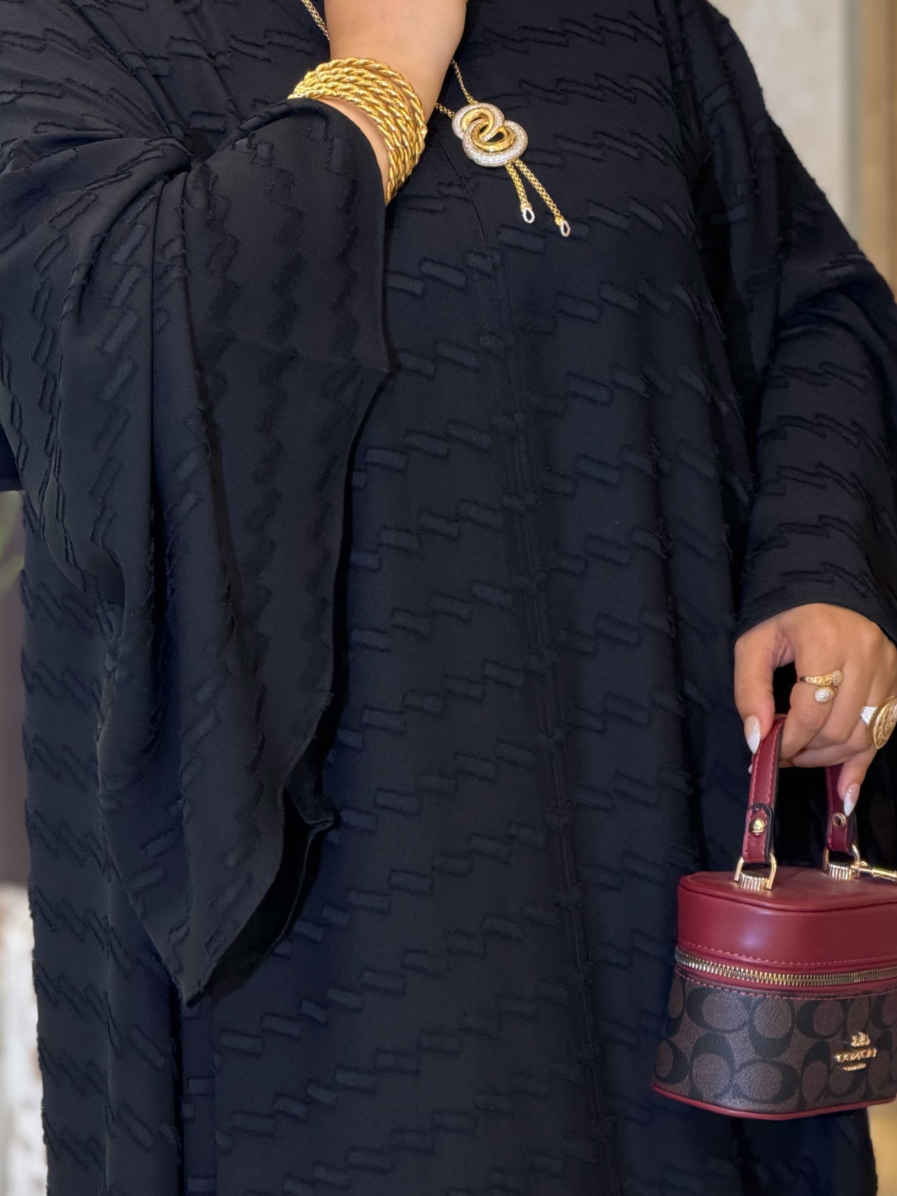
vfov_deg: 11.7
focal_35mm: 168
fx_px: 5804
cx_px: 421
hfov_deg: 8.8
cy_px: 352
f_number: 2.8
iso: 160
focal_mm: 16.89
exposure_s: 1/100
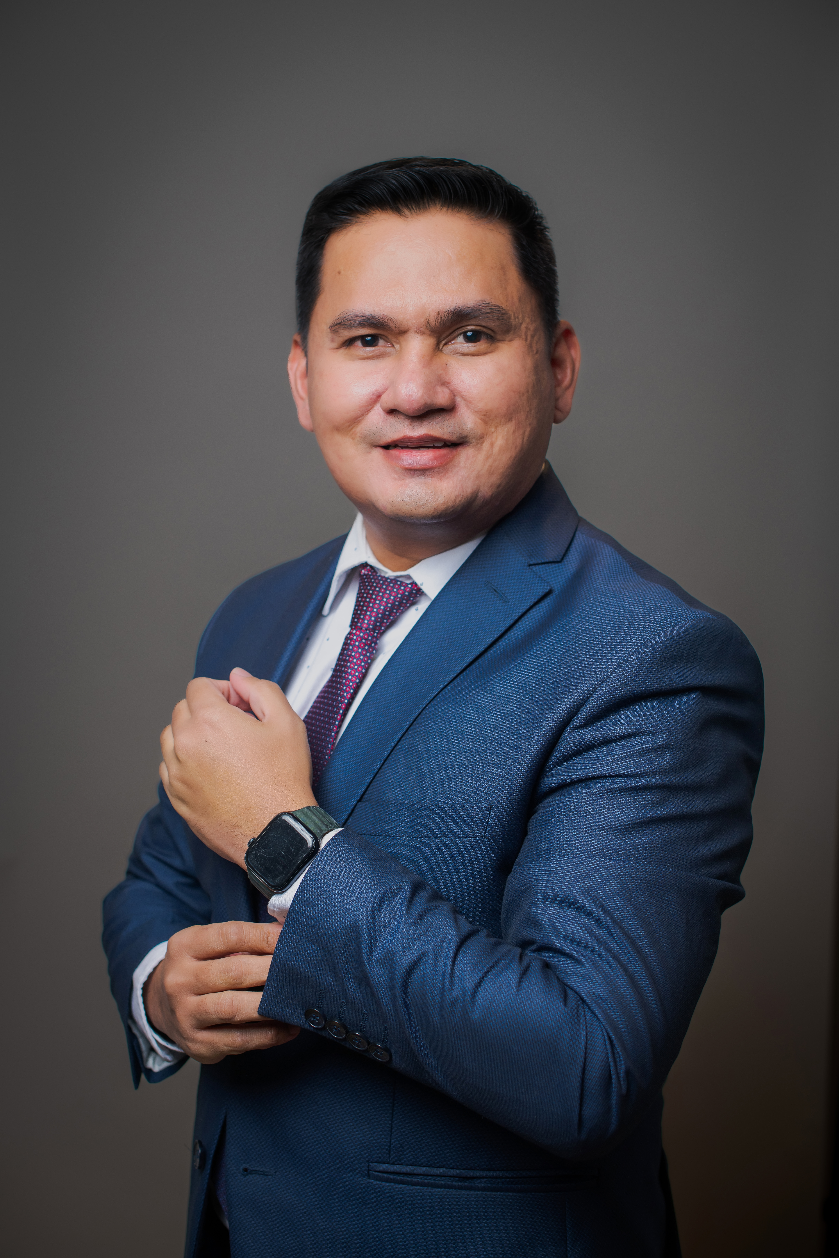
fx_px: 1748
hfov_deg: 27.0
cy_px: 629
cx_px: 420
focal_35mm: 50
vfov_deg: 39.6
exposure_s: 1/200
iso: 64
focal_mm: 50
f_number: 4
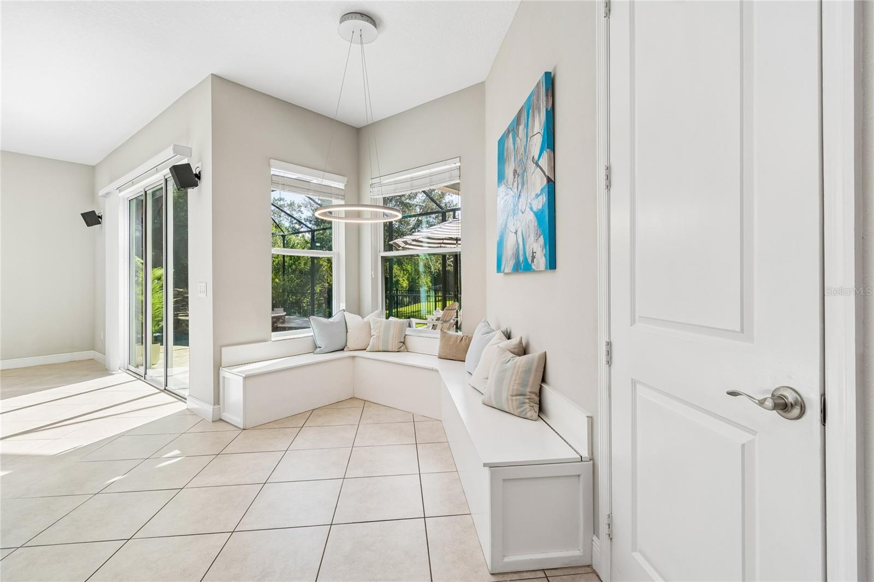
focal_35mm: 15
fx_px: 364
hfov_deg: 100.4
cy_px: 291
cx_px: 437
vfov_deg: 77.3
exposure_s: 1/50
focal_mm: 10
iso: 100
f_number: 7.1
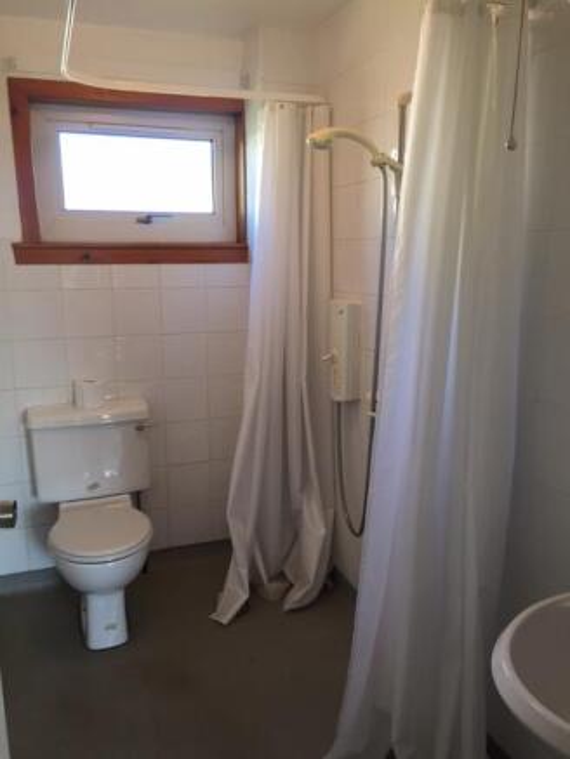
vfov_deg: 61.6
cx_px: 285
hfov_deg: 48.2
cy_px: 380
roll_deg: +0.1
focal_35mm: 29
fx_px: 636
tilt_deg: -11.3
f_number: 2.2
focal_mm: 4.15
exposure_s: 1/33
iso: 32
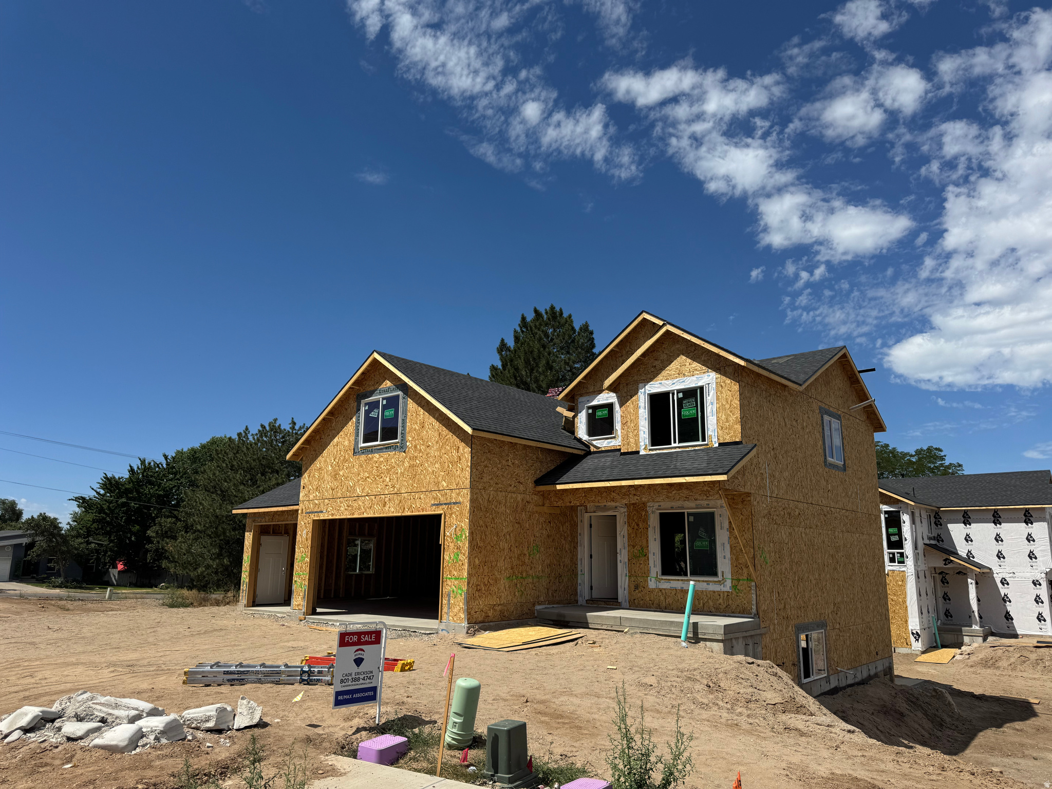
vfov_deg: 56.8
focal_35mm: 24
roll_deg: -2.0
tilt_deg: +12.3
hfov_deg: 71.6
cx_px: 526
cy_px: 394
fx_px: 729
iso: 80
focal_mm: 6.76
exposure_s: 1/7092
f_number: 1.78
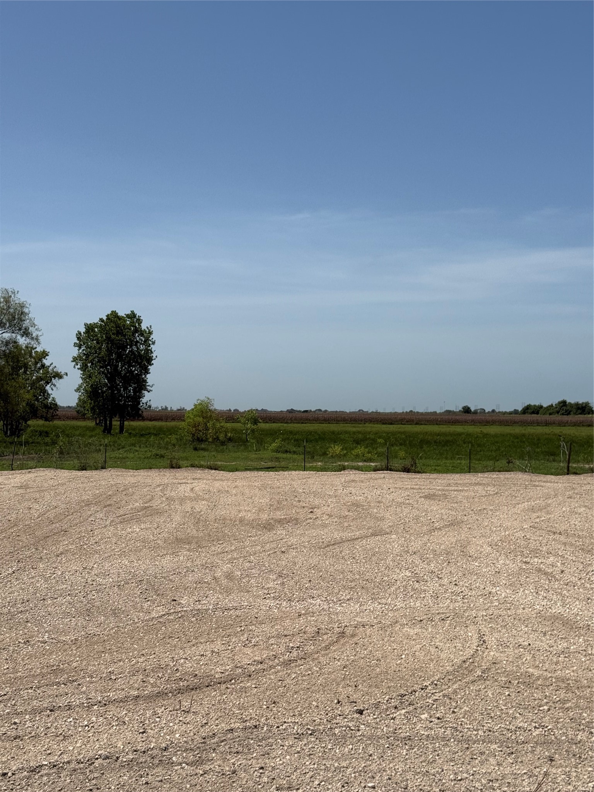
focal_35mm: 48
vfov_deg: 39.7
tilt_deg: +1.5
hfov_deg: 30.3
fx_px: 1098
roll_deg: -0.5
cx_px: 297
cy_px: 396
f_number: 1.78
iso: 64
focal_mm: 6.76
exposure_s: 1/8772
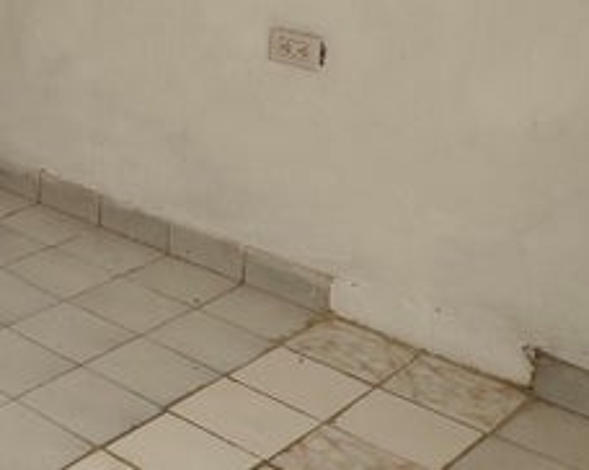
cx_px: -227
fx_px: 1097
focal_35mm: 63
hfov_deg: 24.9
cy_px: -147
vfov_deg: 21.7
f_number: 1.65
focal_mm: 6.19
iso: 200
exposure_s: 1/100
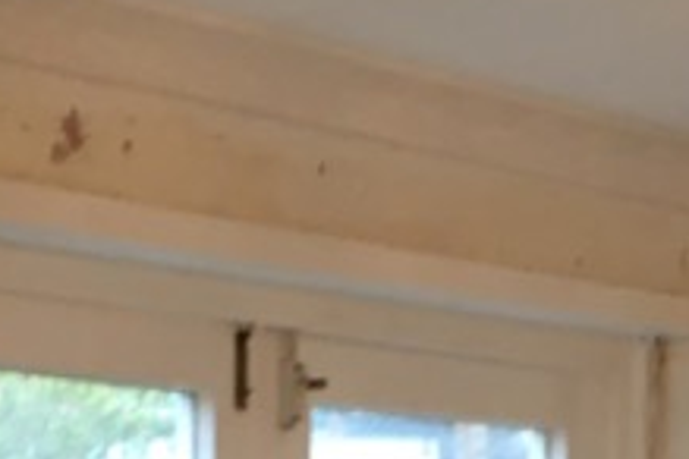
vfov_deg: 7.8
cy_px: 1041
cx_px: 223
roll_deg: +0.9
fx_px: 3158
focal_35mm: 165
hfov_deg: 12.4
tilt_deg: -7.1
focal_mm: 4.15
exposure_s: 1/33
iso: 80
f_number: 2.2
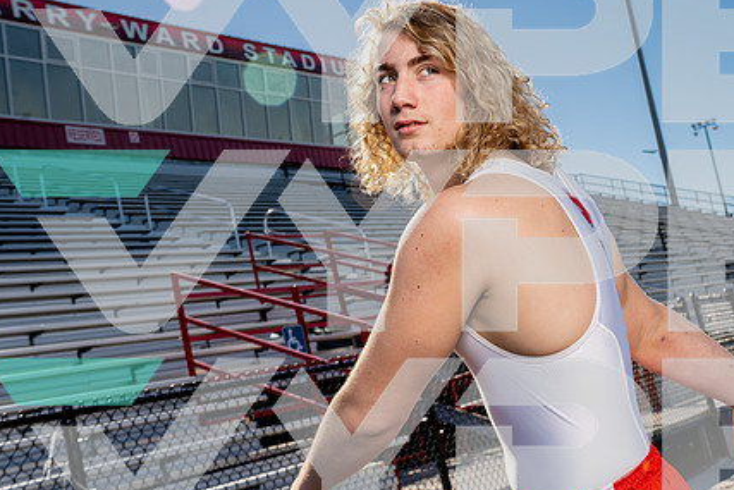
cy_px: 242
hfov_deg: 35.0
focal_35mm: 57
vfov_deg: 23.8
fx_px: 1162
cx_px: 428
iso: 100
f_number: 8
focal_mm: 42
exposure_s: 1/250
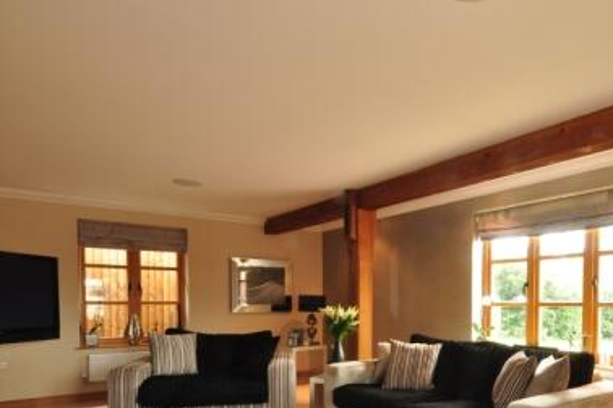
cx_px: 401
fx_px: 443
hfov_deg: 67.8
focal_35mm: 26
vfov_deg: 47.8
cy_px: 303
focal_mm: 10
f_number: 18
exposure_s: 2.5
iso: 200
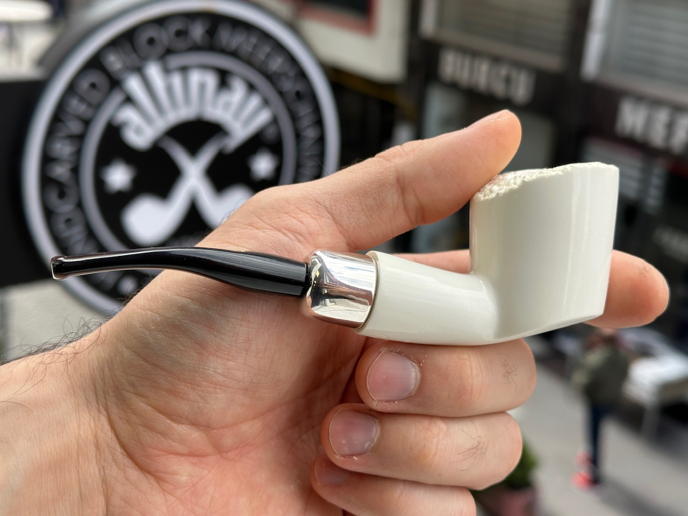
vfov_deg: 30.3
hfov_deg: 39.7
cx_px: 344
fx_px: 954
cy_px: 258
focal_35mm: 48
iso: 64
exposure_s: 1/911
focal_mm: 6.86
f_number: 1.78
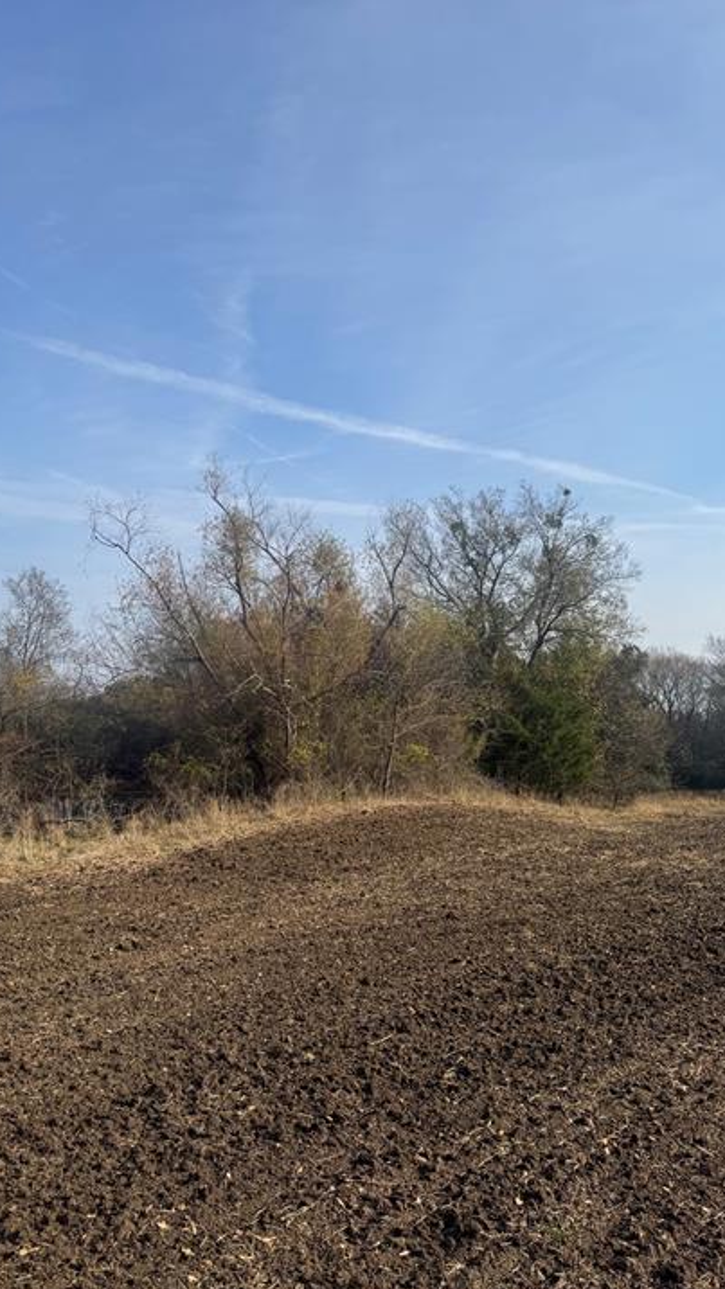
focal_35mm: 28
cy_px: 656
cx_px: 333
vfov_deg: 67.9
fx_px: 957
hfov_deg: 41.4
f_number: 1.78
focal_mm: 6.76
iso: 80
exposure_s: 1/4608
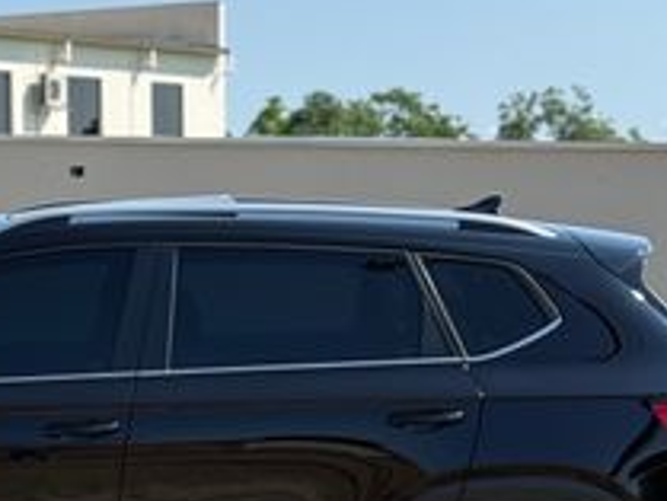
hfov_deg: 17.9
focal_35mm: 108
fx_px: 2082
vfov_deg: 13.5
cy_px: 498
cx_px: 45
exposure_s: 1/2273
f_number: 1.78
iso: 100
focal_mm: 6.76
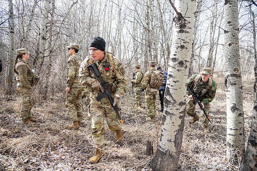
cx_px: 128
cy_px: 86
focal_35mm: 24
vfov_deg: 53.2
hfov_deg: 73.7
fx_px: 171
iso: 320
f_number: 4
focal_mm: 24
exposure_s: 1/640
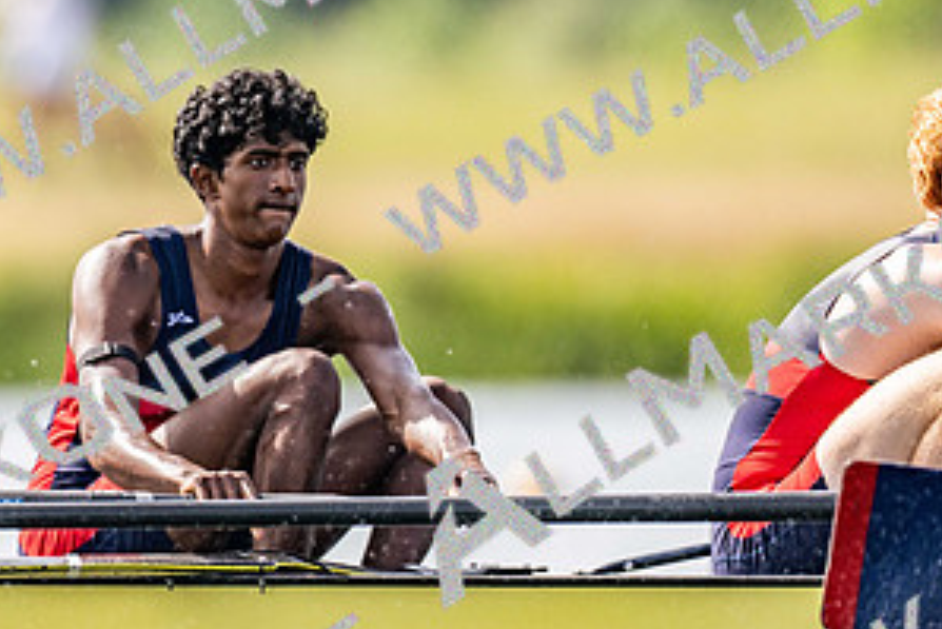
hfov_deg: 1.8
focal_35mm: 1168
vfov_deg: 1.2
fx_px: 30576
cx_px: 155
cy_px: 308
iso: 280
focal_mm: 600
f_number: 4
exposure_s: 1/2500
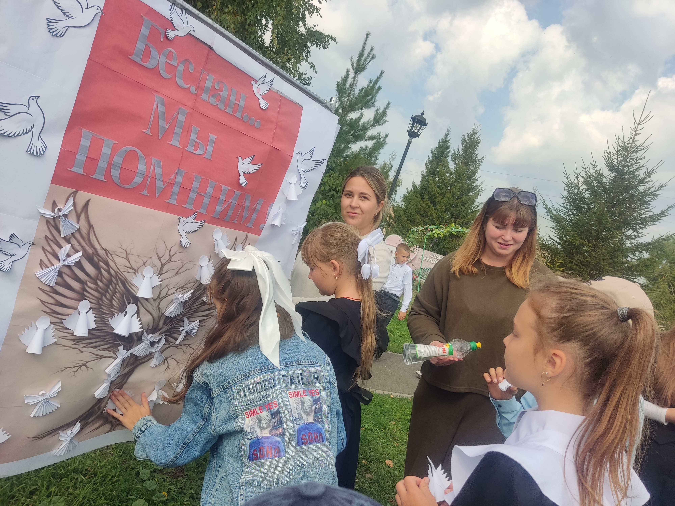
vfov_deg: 54.9
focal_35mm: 25
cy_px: 253
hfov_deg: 69.4
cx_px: 338
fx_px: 487
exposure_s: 1/1213
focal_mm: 4.71
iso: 50
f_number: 1.79
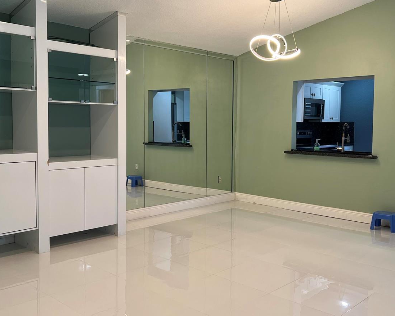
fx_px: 433
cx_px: 224
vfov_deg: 40.1
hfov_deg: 48.9
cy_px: 152
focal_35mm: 37
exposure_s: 1/120
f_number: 1.5
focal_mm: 5.7
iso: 80
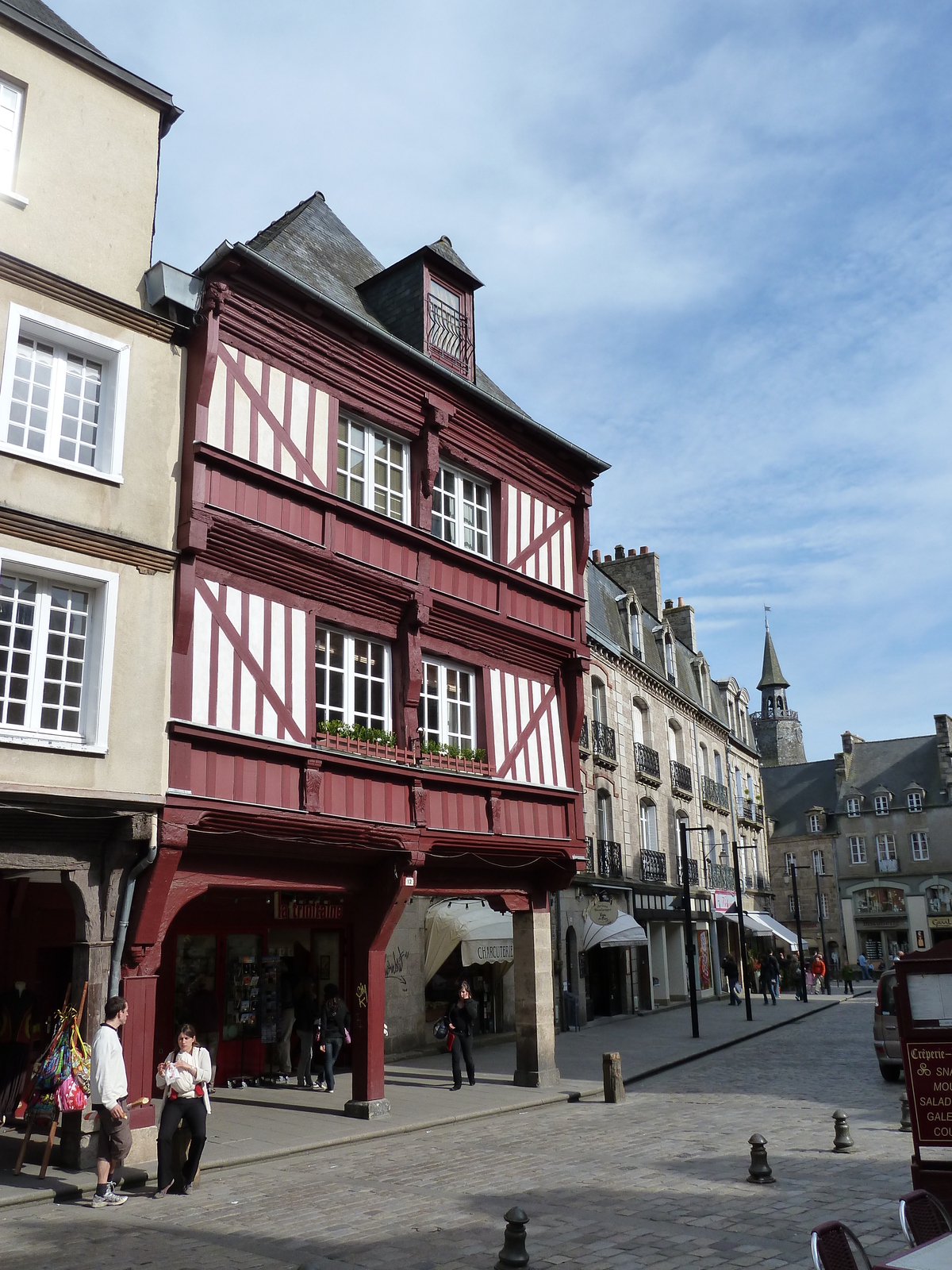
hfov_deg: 48.2
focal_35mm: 29
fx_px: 1063
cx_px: 476
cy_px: 635
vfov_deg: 61.7
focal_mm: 4.7
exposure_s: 1/500
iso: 125
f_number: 4.5
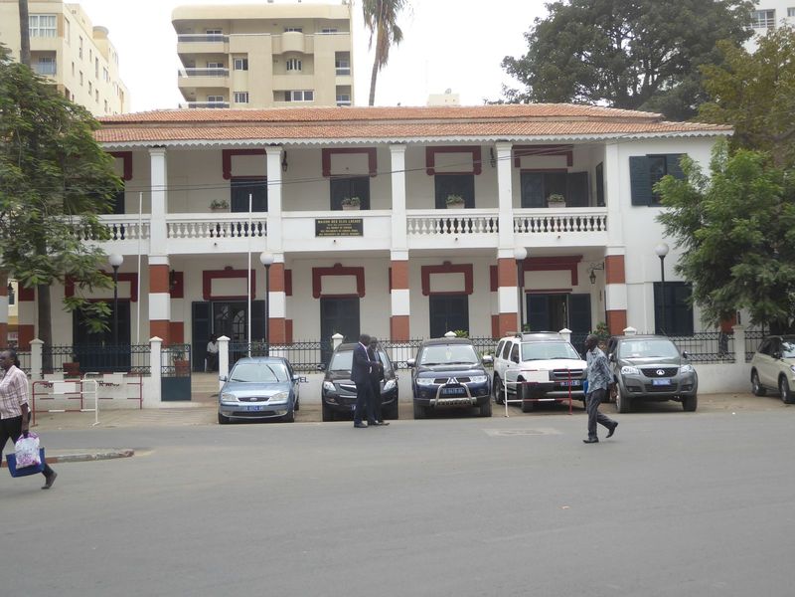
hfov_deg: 41.2
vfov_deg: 31.5
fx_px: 1056
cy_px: 298
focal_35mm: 46
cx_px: 398
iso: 80
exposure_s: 1/200
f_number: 3.9
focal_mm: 7.8
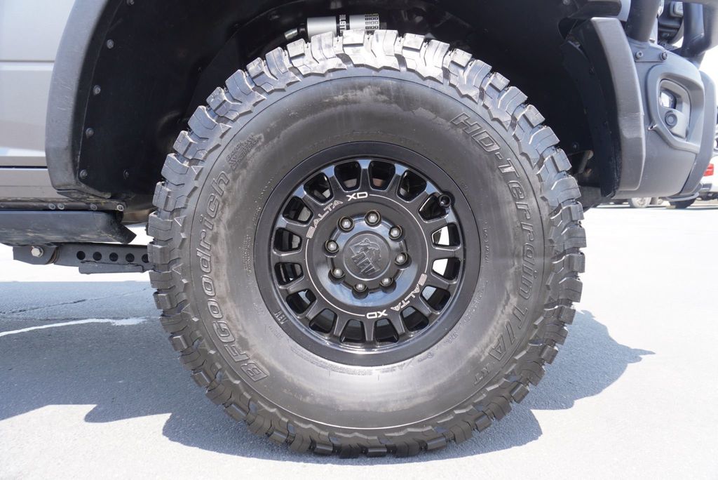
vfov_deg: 53.2
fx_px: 479
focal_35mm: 24
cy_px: 240
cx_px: 359
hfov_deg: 73.7
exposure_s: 1/80
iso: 100
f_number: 4.5
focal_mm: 16
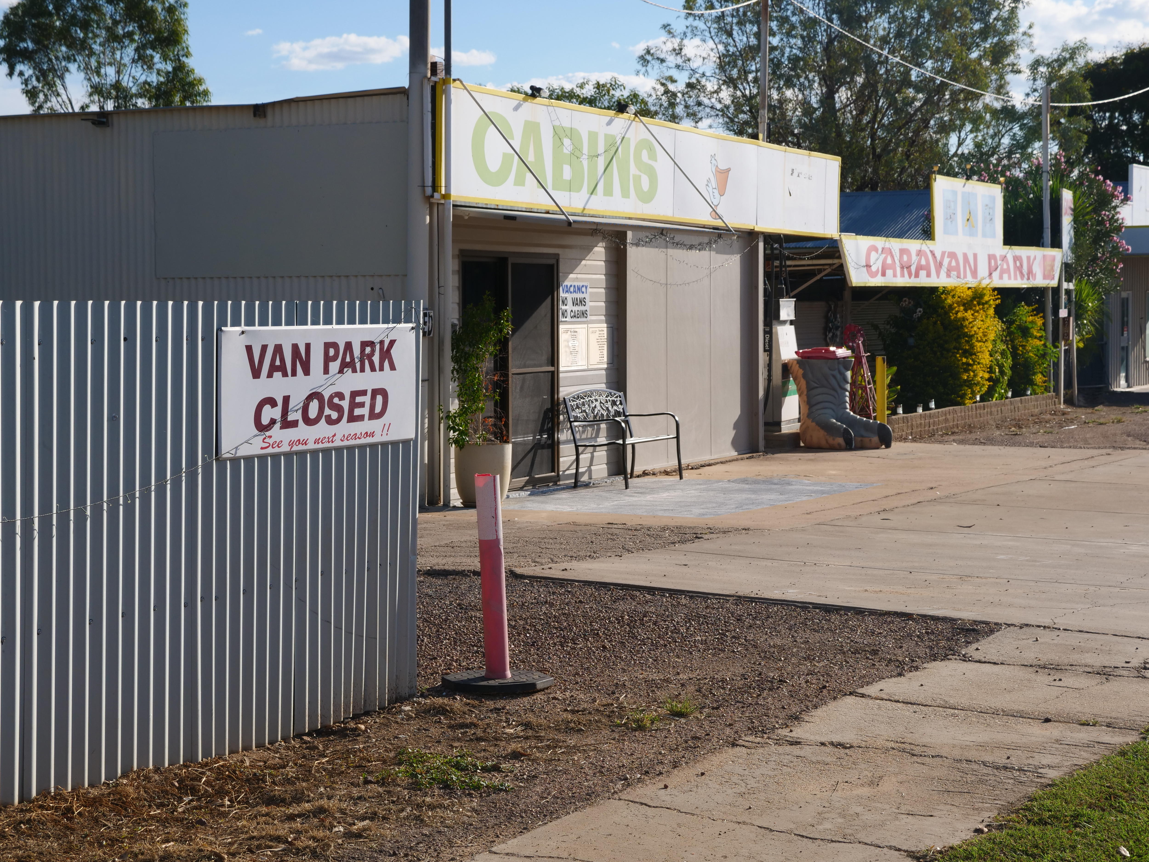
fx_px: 2323
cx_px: 574
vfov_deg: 21.0
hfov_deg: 27.8
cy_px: 431
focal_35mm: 70
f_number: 7.1
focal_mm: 35
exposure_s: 1/800
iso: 200
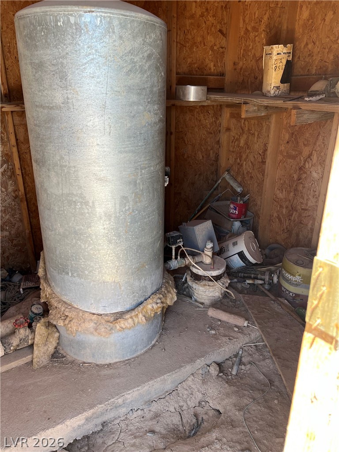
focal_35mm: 26
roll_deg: +0.2
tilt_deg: -22.2
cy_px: 226
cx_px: 170
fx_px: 339
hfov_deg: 53.1
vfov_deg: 67.3
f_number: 1.5
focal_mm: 5.7
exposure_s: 1/202
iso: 40
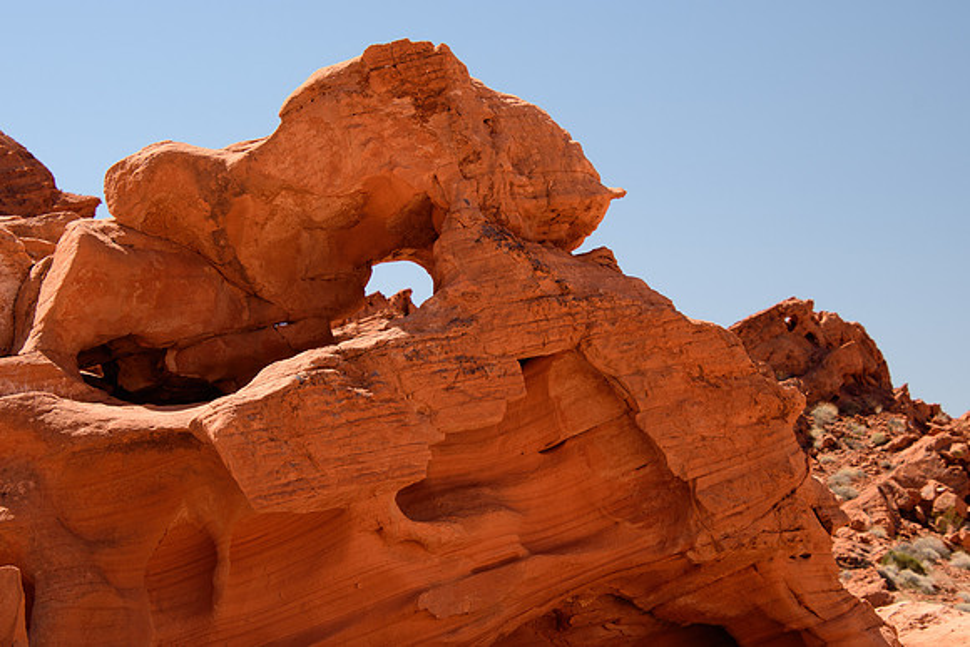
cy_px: 324
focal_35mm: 82
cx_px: 485
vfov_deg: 16.6
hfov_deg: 24.6
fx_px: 2223
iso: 100
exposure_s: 1/60
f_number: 8
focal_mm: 55
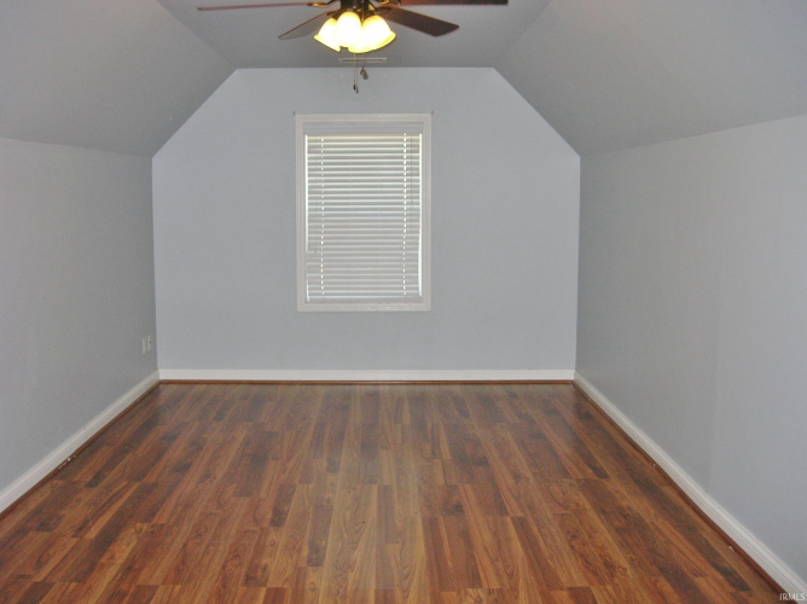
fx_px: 839
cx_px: 404
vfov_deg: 39.6
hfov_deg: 51.4
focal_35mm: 36
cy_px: 302
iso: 69
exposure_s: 1/60.1
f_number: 2.7
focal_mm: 6
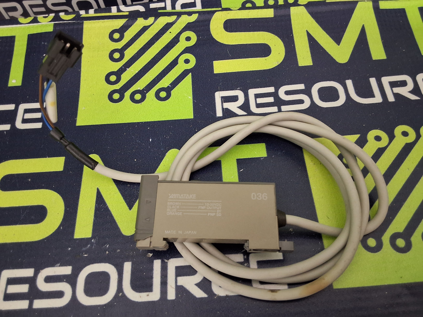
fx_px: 342
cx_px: 212
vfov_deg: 49.7
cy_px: 158
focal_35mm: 28
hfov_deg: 63.4
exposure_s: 1/20
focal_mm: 2.91
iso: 400
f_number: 1.9
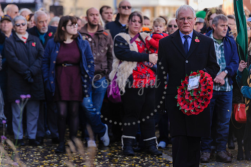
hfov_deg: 10.3
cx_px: 139
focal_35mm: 200
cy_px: 84
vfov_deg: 6.9
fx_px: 1393
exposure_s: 1/500
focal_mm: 180
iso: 800
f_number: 4.8
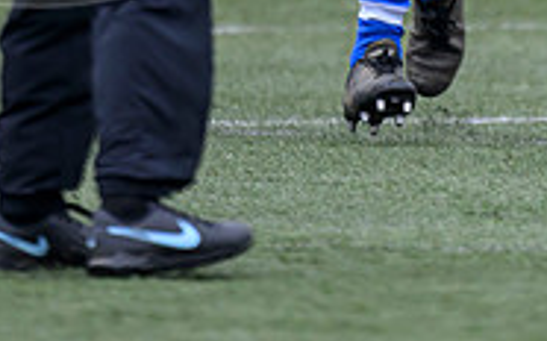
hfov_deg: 0.9
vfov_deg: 0.5
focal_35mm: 2431
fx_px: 36218
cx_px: 375
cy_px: -404
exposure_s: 1/1250
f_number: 4
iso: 800
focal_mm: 560
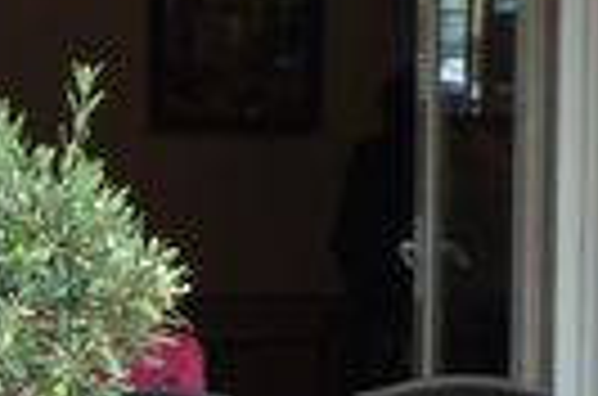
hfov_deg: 6.1
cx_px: -697
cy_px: 414
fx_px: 5402
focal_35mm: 326
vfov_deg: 4.2
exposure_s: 1/40
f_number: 3.8
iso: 80
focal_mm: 8.5
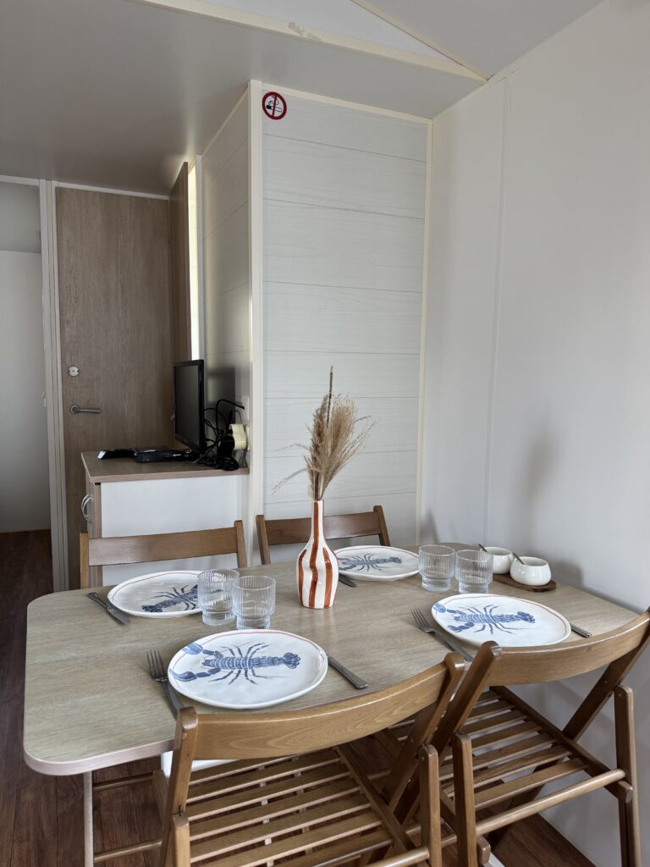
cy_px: 434
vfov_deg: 71.6
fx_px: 601
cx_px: 325
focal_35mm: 24
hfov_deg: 56.8
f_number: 1.78
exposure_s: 1/121
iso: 100
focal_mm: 6.76
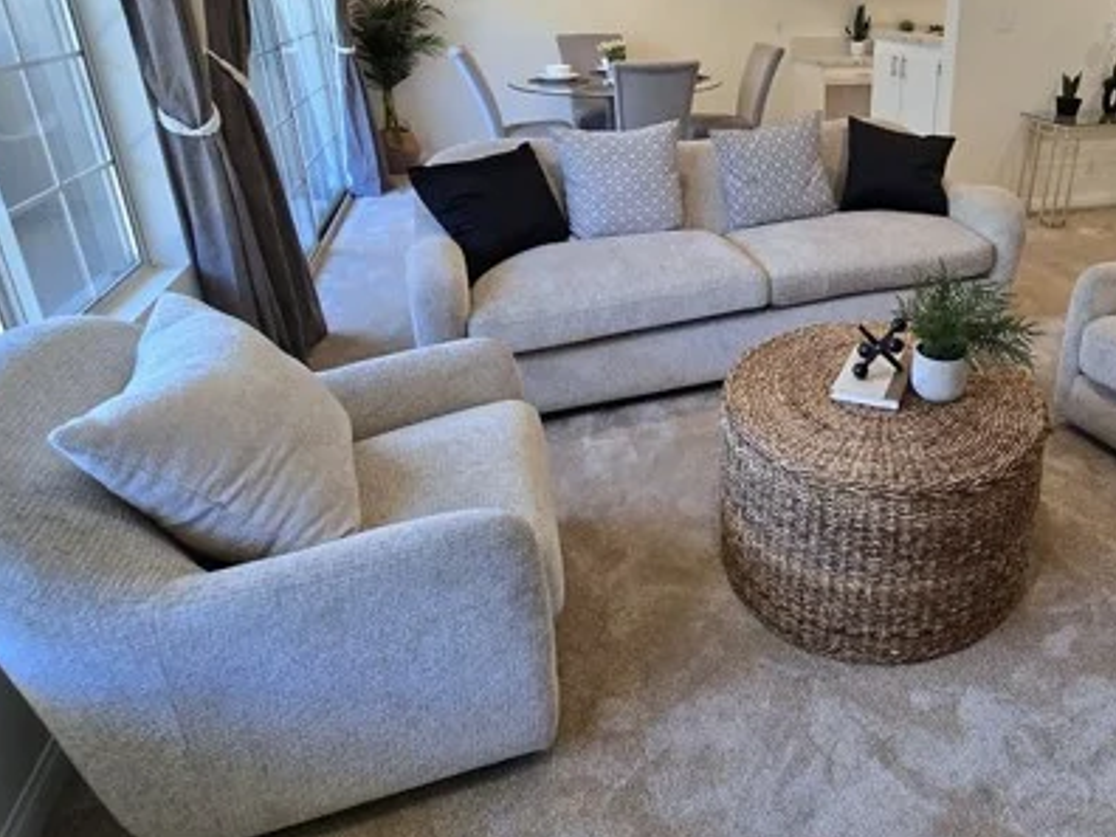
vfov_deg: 61.6
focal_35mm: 21
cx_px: 795
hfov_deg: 75.0
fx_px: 677
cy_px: 268
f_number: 2.2
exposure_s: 1/60
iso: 80
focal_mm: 2.2
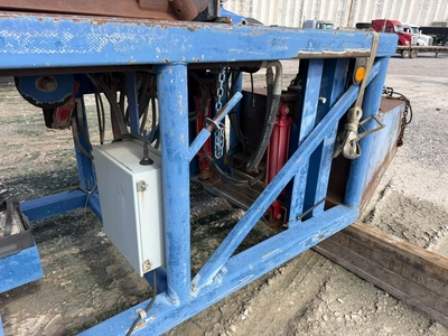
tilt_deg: -22.4
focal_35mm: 24
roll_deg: -2.8
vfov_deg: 56.8
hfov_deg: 71.6
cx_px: 224
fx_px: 311
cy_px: 168
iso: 80
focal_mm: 6.76
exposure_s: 1/1901
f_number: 1.78
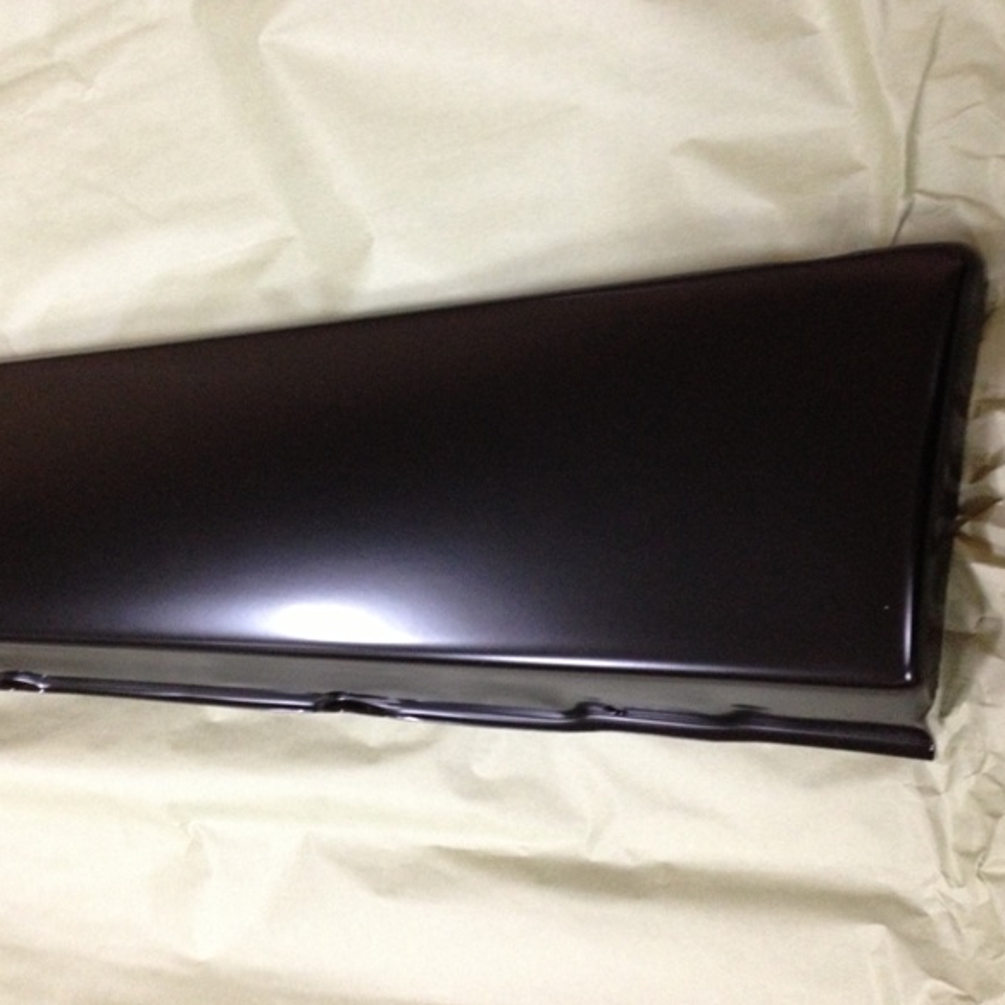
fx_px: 1314
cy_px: 514
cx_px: 462
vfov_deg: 41.9
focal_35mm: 40
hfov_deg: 41.8
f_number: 2.4
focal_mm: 4.13
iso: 400
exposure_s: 1/17
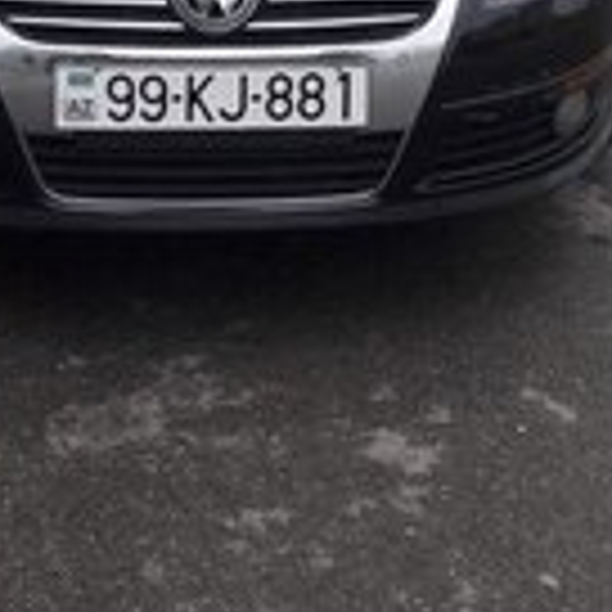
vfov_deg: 17.5
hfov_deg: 19.2
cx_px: 198
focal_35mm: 90
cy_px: -279
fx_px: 1800
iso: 50
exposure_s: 1/100
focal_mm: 3.7
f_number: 1.9
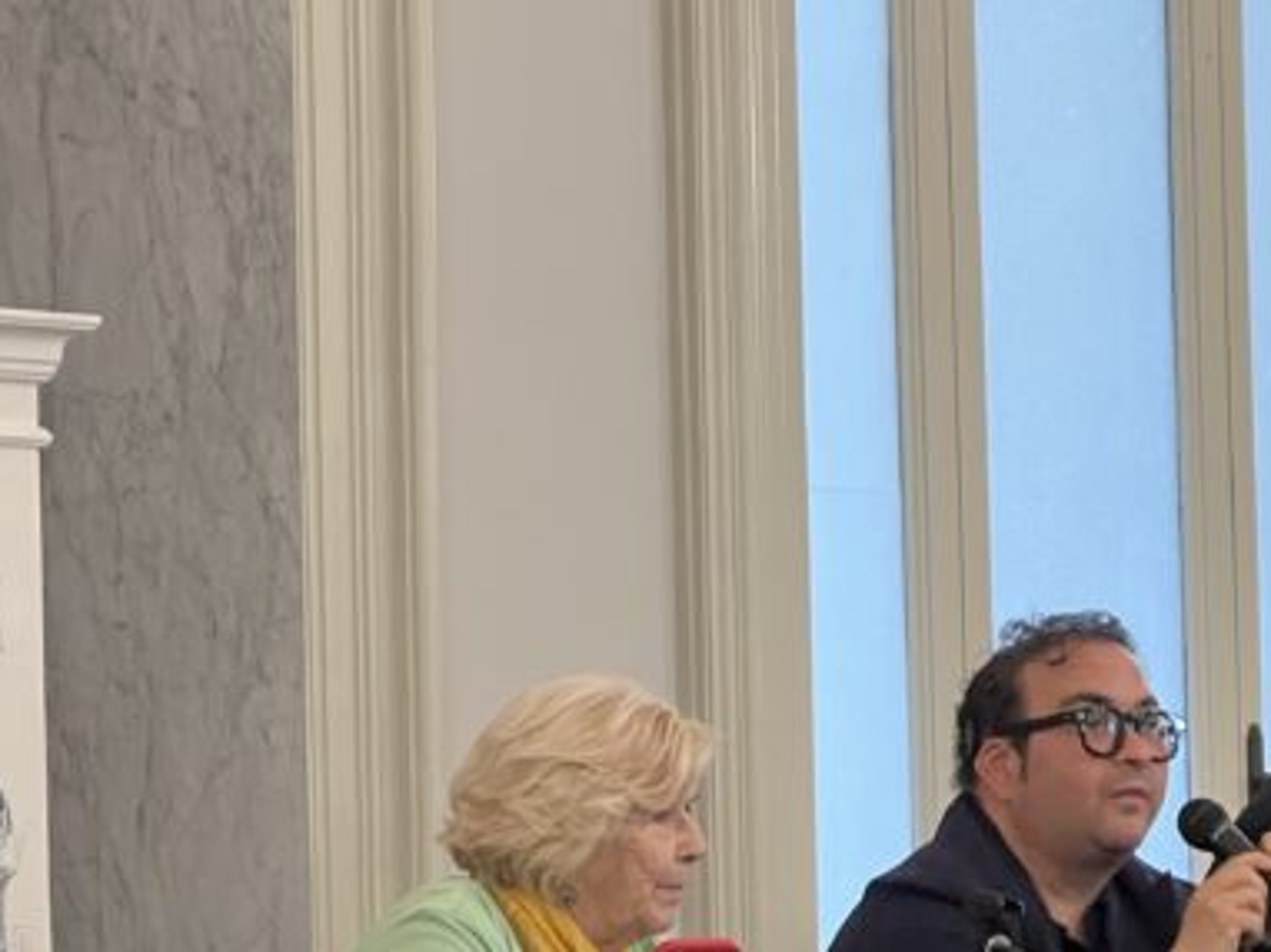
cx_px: 629
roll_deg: +1.7
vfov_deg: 9.6
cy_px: 692
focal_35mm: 155
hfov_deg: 12.8
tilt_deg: +2.1
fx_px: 5688
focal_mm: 9
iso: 400
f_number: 2.8
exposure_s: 1/50
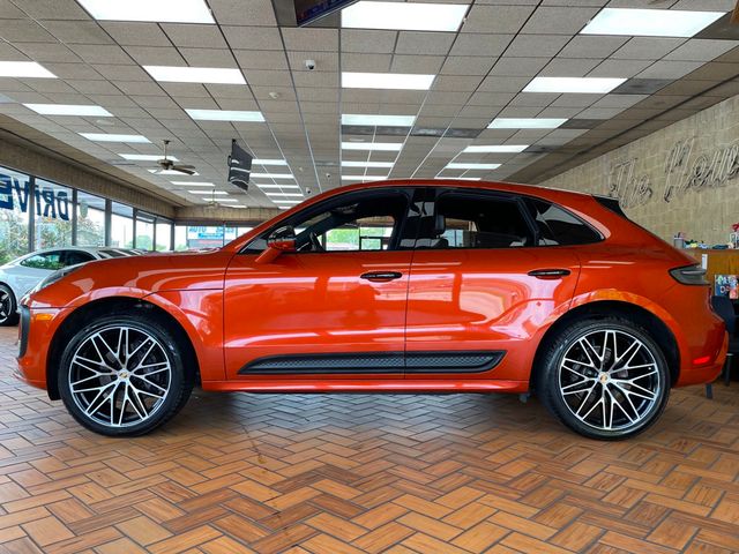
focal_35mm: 26
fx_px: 555
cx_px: 370
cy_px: 277
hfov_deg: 67.3
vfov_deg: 53.1
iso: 32
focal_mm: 4.2
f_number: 1.6
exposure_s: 1/144
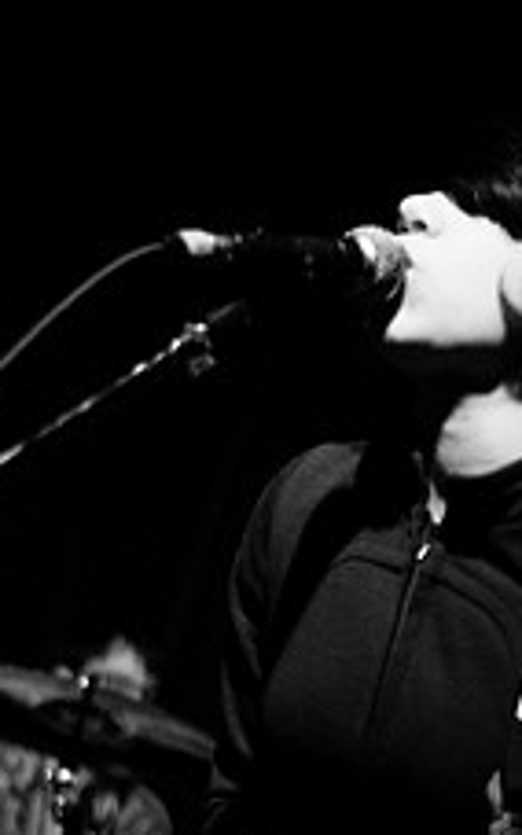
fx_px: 2070
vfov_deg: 22.7
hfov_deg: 14.3
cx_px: 410
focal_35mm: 91
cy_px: 537
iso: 1000
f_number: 1.6
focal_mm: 30
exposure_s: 1/30
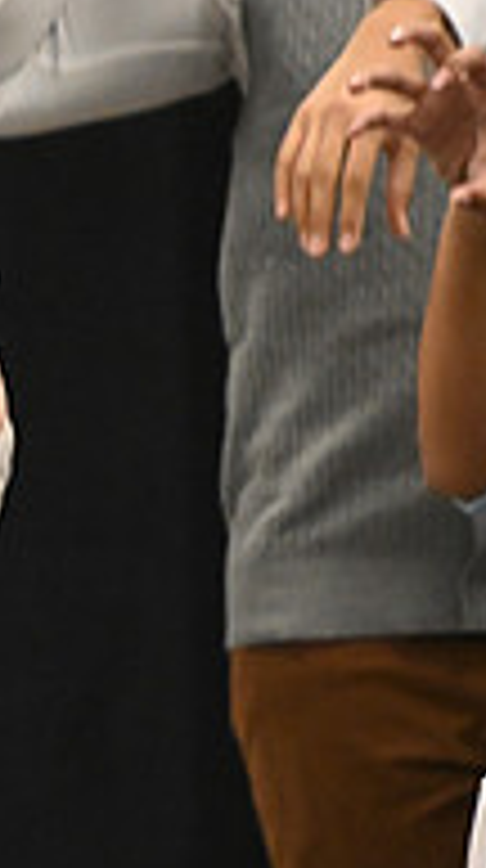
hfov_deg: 1.0
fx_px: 26819
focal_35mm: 1166
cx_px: -752
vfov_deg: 1.9
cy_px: 598
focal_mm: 370
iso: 10000
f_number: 6.3
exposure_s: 1/250
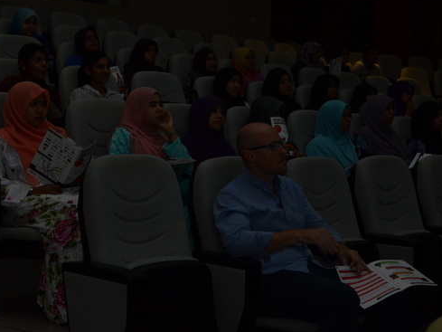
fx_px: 817
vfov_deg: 22.9
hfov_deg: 30.3
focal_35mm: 64
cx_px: 235
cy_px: 157
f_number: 4.5
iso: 1600
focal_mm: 34
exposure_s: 1/60
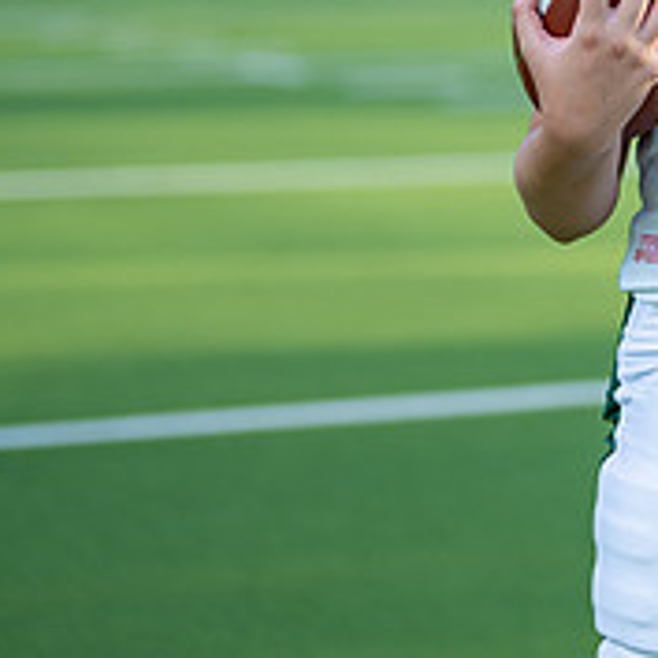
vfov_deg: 9.7
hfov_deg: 9.6
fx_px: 3850
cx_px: 895
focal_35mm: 179
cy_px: -5
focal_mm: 50
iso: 100
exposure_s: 1/3200
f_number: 1.2
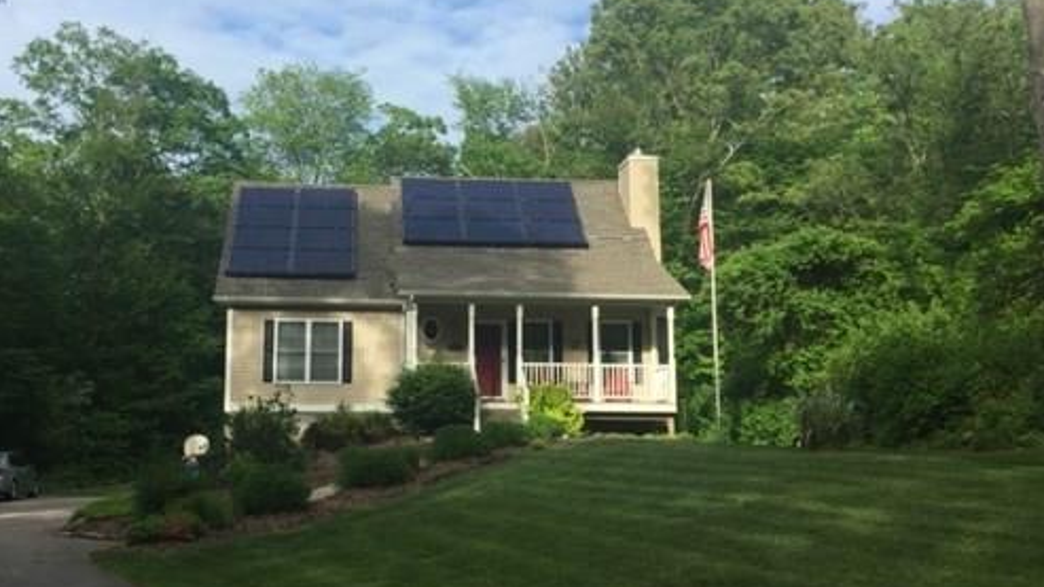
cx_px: 436
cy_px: 278
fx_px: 1135
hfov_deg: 49.2
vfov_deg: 29.0
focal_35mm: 41
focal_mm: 4.15
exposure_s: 1/1199
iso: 32
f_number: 2.2
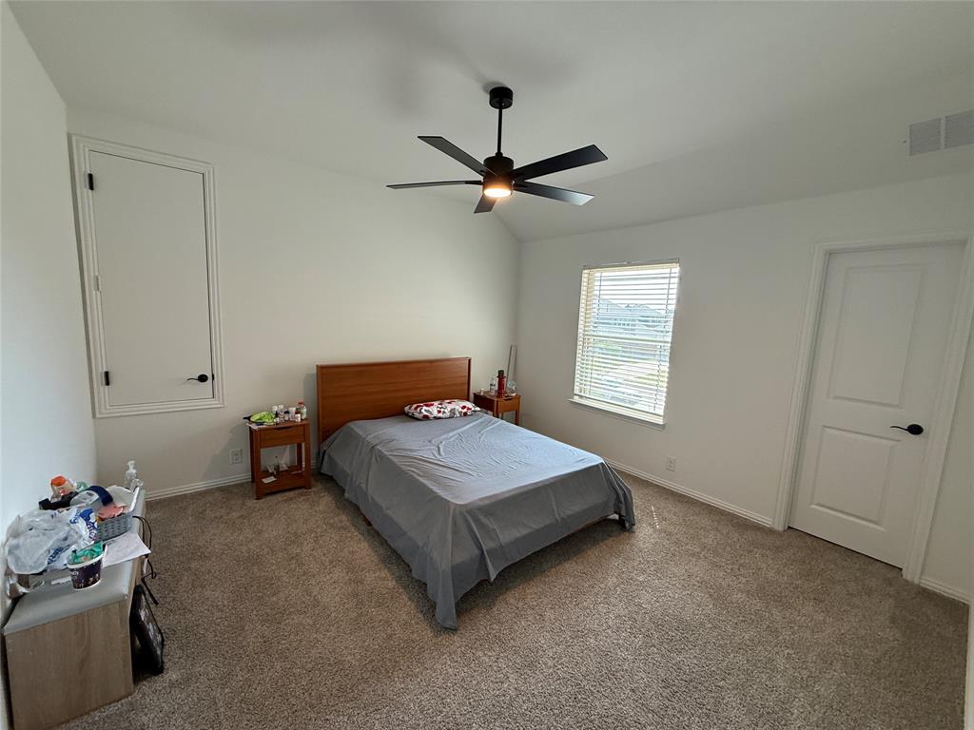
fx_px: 394
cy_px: 365
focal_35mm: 14
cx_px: 487
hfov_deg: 102.1
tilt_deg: -8.4
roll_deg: -3.3
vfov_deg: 85.7
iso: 125
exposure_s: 1/120
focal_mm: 2.22
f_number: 2.2
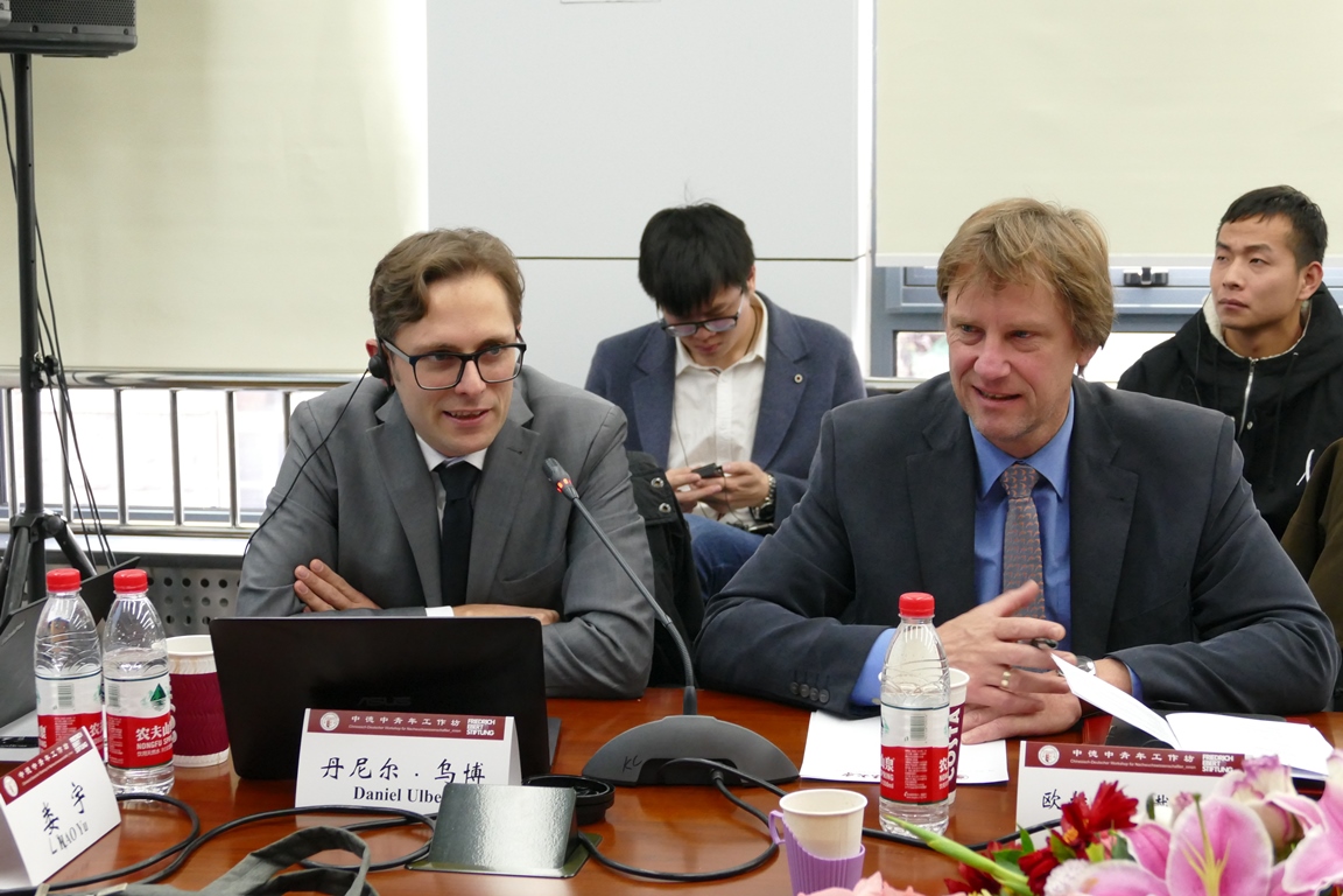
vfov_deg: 21.2
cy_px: 448
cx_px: 672
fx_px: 2387
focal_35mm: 64
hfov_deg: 31.4
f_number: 3.6
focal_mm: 23.3
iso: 1600
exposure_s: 1/80
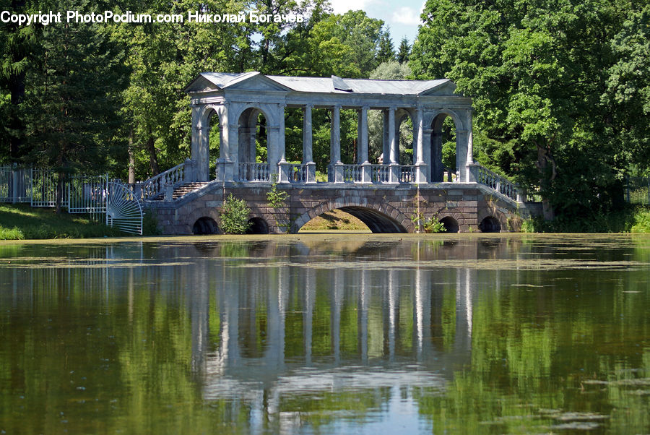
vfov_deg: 12.2
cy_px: 218
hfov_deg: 18.2
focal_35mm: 112
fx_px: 2033
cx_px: 325
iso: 100
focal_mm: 75
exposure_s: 1/200
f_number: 5.6
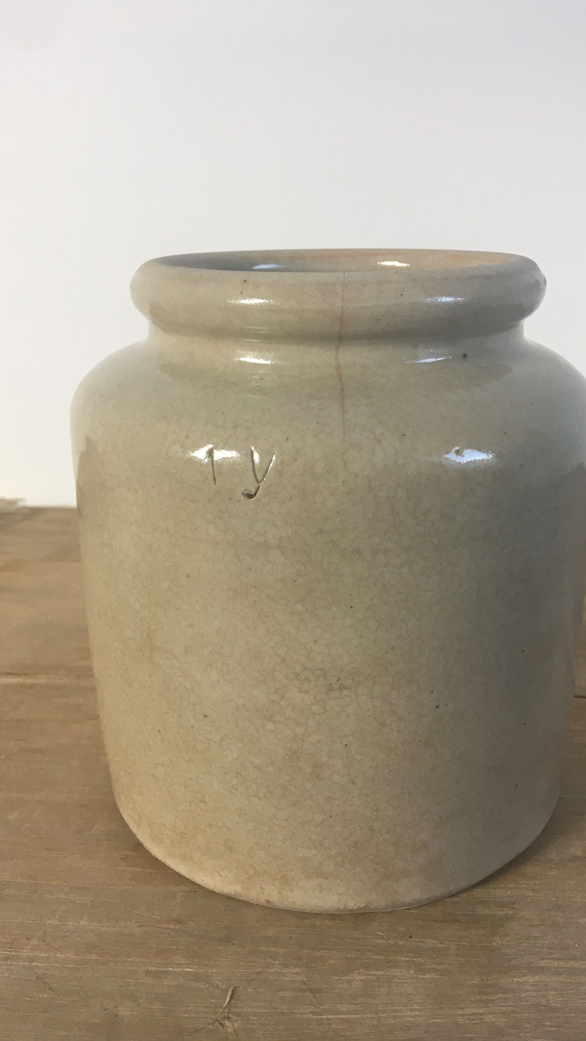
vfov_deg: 61.0
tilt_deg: -19.4
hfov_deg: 36.6
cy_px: 514
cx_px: 320
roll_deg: -0.9
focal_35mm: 32
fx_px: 884
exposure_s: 1/33
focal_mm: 4.15
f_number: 2.2
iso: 32
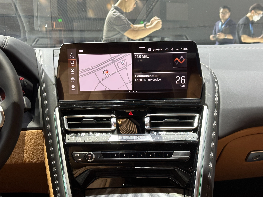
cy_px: 98
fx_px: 365
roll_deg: +1.1
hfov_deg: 39.7
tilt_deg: -8.9
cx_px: 132
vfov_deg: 30.3
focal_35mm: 48
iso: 100
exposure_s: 1/49
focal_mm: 6.86
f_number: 1.78
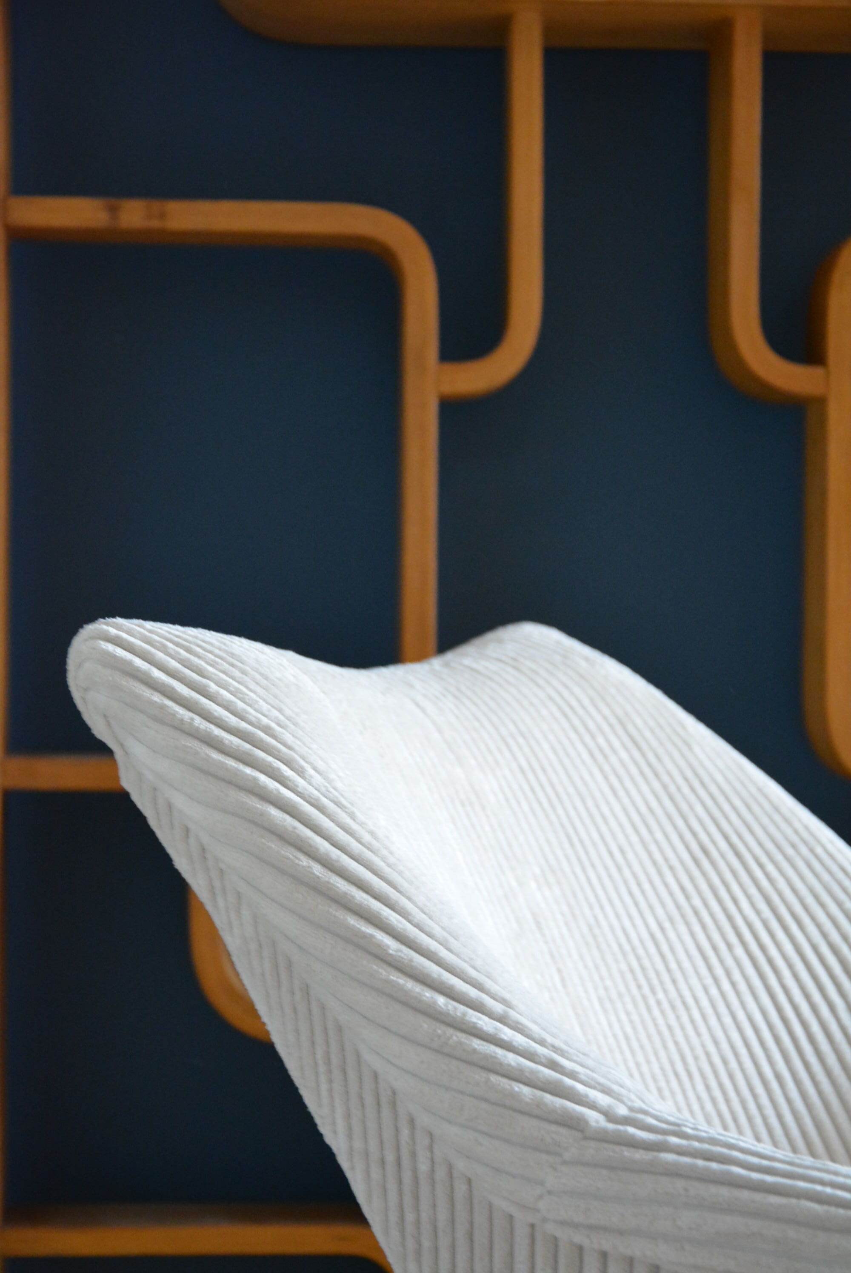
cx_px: 426
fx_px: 2654
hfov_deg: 18.2
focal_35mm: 75
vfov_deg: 27.0
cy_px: 636
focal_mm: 50
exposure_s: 1/25
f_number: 5
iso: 3200
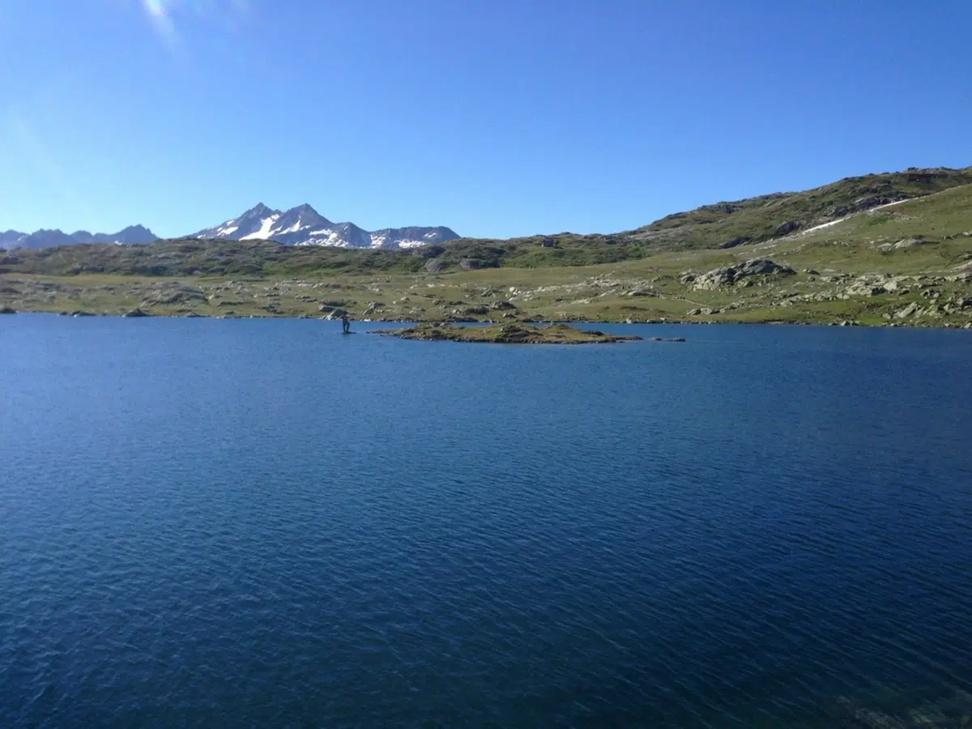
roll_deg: -1.4
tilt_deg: -3.2
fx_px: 927
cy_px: 364
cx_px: 486
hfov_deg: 55.4
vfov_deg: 42.9
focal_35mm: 33
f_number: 2.4
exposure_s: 1/1391
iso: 50
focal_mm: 4.12
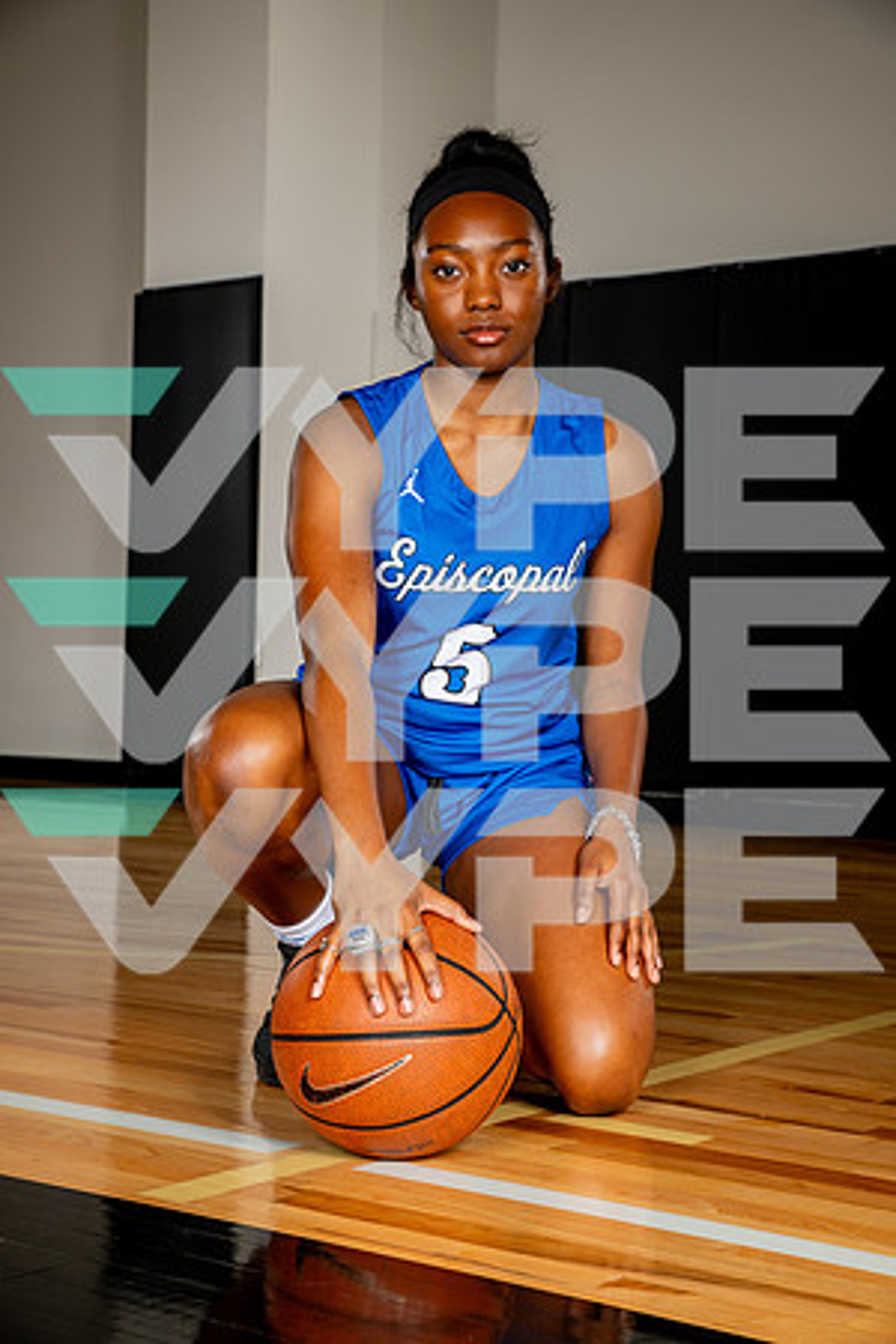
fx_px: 2314
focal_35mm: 62
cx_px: 448
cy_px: 672
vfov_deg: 32.4
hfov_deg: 21.9
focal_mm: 62
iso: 250
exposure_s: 1/500
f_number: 8
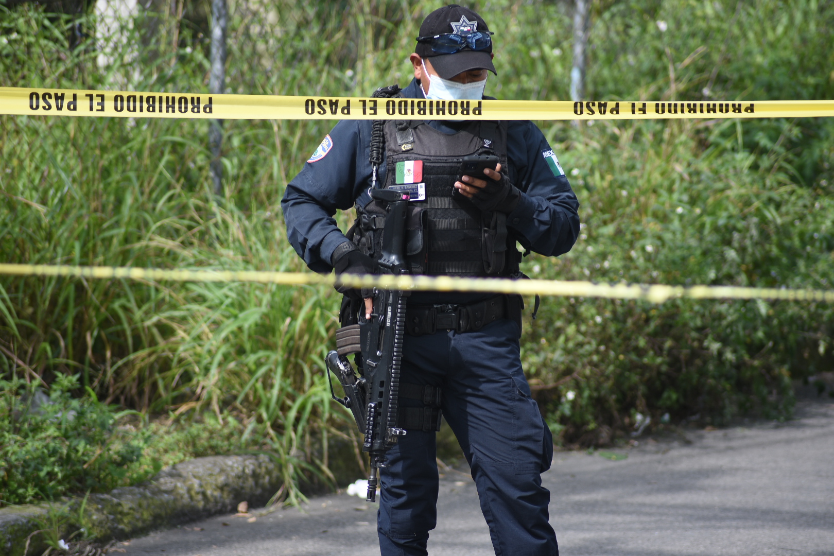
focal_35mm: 300
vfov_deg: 4.6
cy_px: 278
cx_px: 417
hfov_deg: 6.9
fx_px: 6949
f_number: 5.6
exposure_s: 1/500
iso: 250
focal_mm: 300
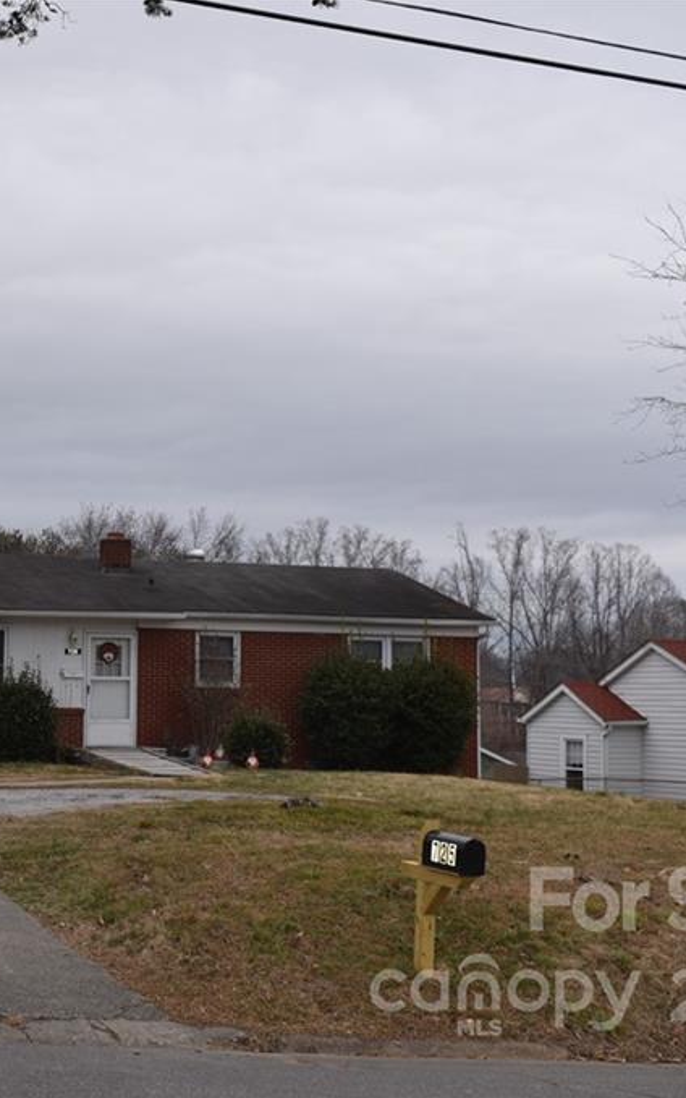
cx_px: 26
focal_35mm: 60
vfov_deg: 34.0
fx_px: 1794
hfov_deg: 21.0
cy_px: 549
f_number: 6.3
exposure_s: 1/160
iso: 100
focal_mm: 26
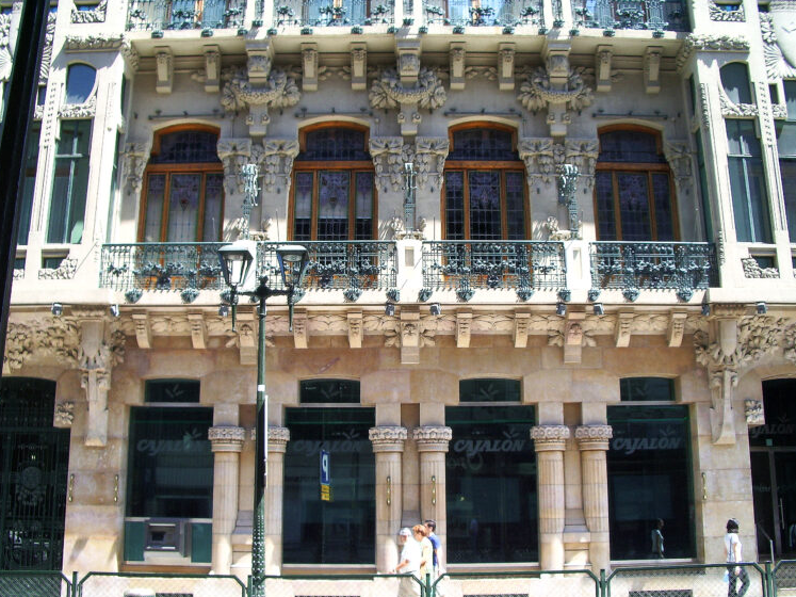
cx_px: 403
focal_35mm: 36
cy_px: 305
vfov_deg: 39.6
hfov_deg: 51.4
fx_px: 828
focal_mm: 5.8
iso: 50
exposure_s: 1/80
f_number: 4.3
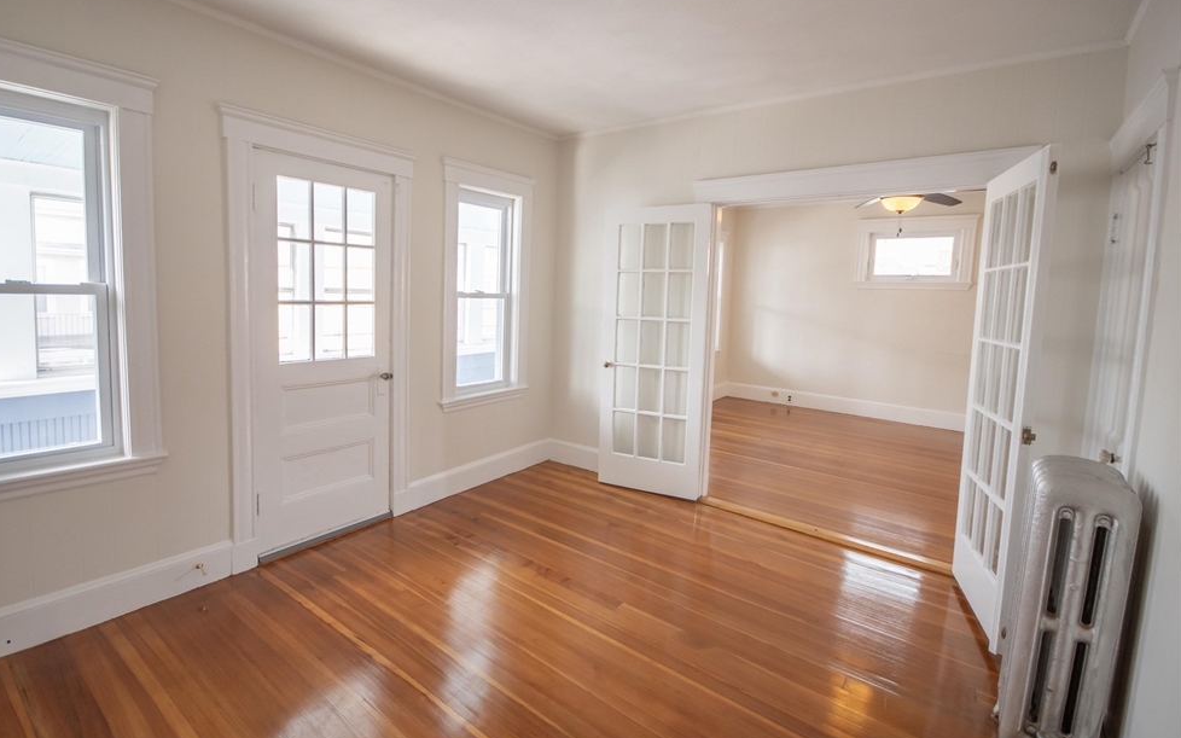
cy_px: 335
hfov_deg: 97.8
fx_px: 515
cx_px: 568
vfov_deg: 71.1
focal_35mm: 16
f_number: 4
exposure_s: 1/80
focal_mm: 10
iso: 320
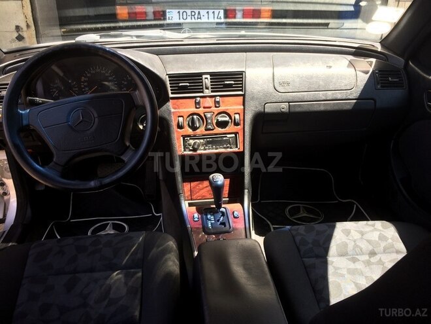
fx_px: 361
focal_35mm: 29
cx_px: 216
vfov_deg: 48.2
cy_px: 162
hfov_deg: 61.7
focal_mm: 4.15
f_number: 2.2
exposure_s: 1/100
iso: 40
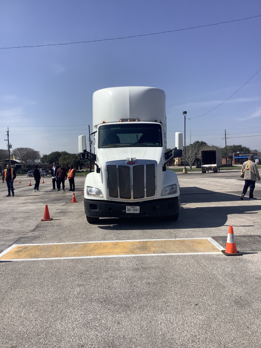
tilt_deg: -1.2
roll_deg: +1.7
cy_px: 174
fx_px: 312
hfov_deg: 45.4
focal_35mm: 31
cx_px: 130
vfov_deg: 58.4
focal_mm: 3.3
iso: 25
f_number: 2.4
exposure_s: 1/2398
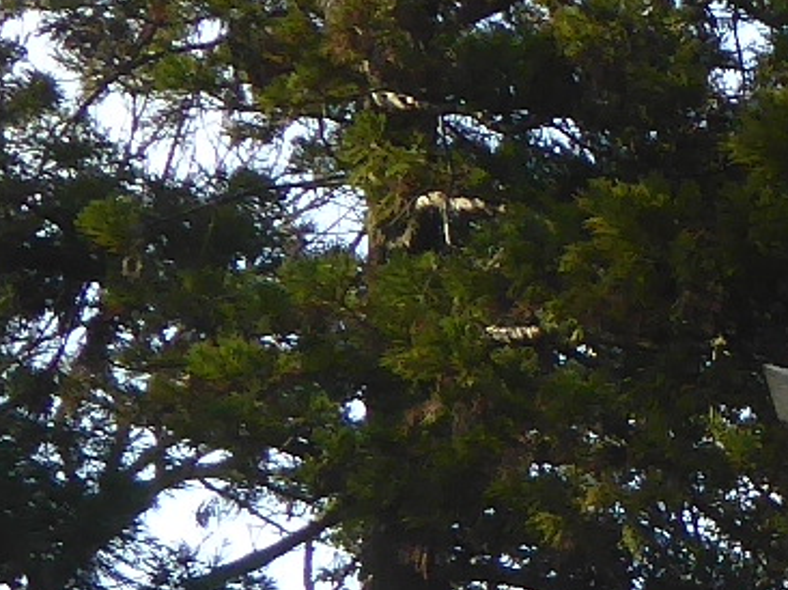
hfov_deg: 7.6
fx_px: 5733
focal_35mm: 252
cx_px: 1458
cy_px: 465
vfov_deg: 5.9
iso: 100
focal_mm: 6.3
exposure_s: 1/400
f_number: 3.7
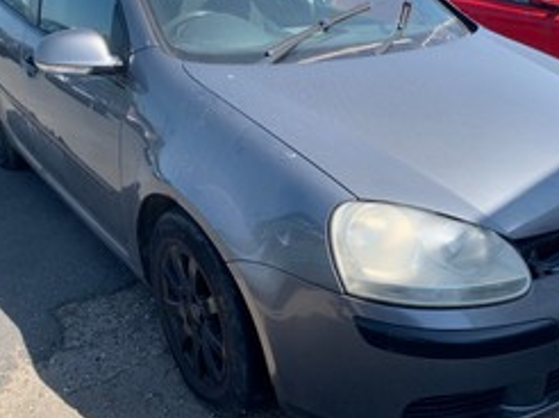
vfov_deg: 38.5
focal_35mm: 37
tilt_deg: -18.3
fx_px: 597
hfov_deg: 49.9
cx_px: 332
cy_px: 175
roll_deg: +0.2
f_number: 1.8
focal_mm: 4.25
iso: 25
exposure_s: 1/981
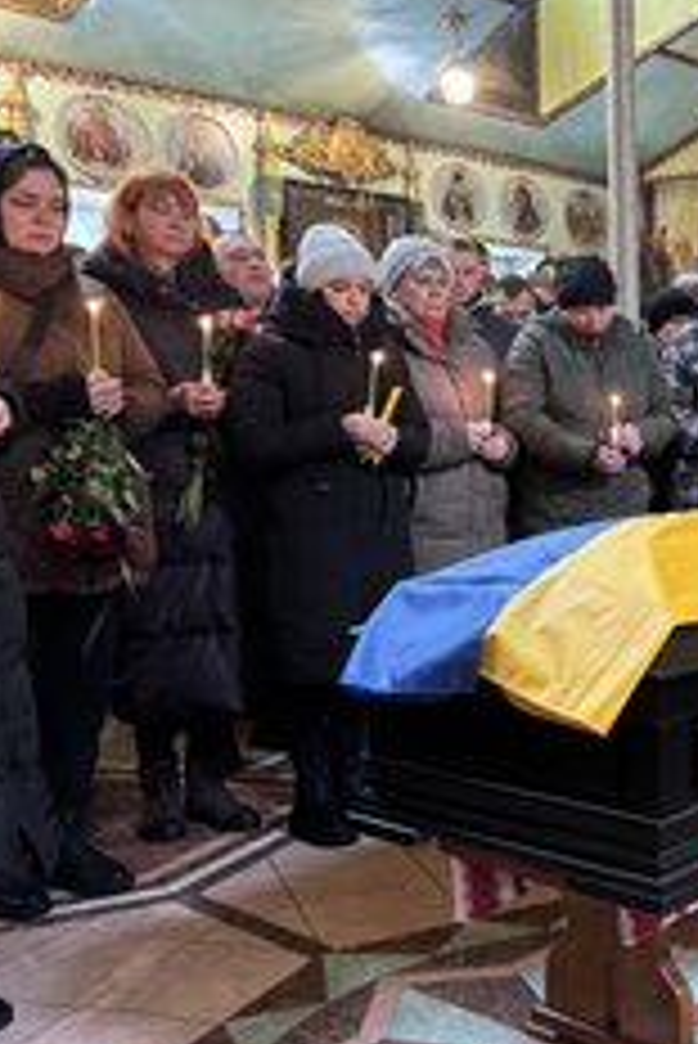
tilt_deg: -4.1
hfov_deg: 27.0
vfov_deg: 45.4
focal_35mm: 43
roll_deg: +0.0
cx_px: 869
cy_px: 490
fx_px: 1249
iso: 800
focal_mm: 6.76
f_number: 1.78
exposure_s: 1/60
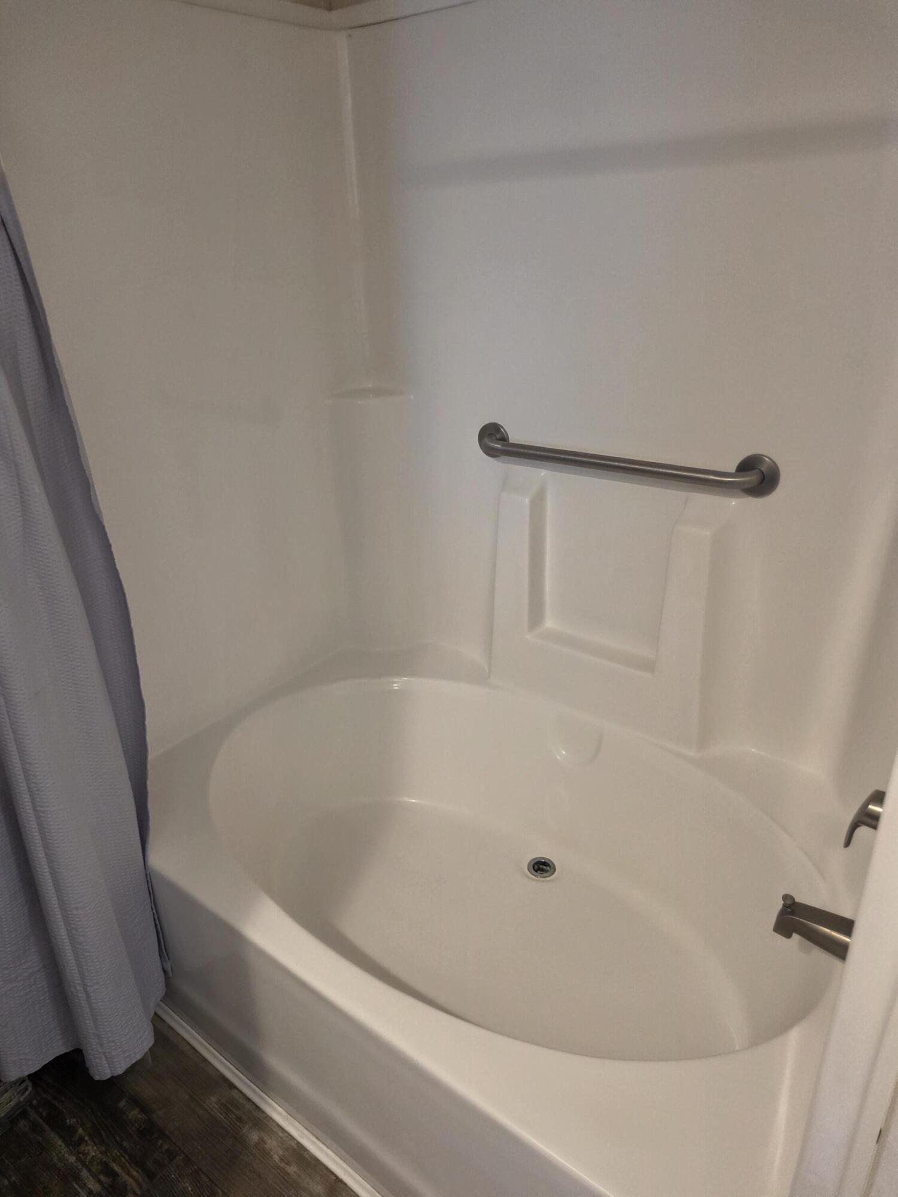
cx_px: 449
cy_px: 598
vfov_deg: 73.9
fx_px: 796
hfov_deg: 58.9
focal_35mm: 23
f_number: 1.7
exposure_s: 1/120
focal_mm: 6.25
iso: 320
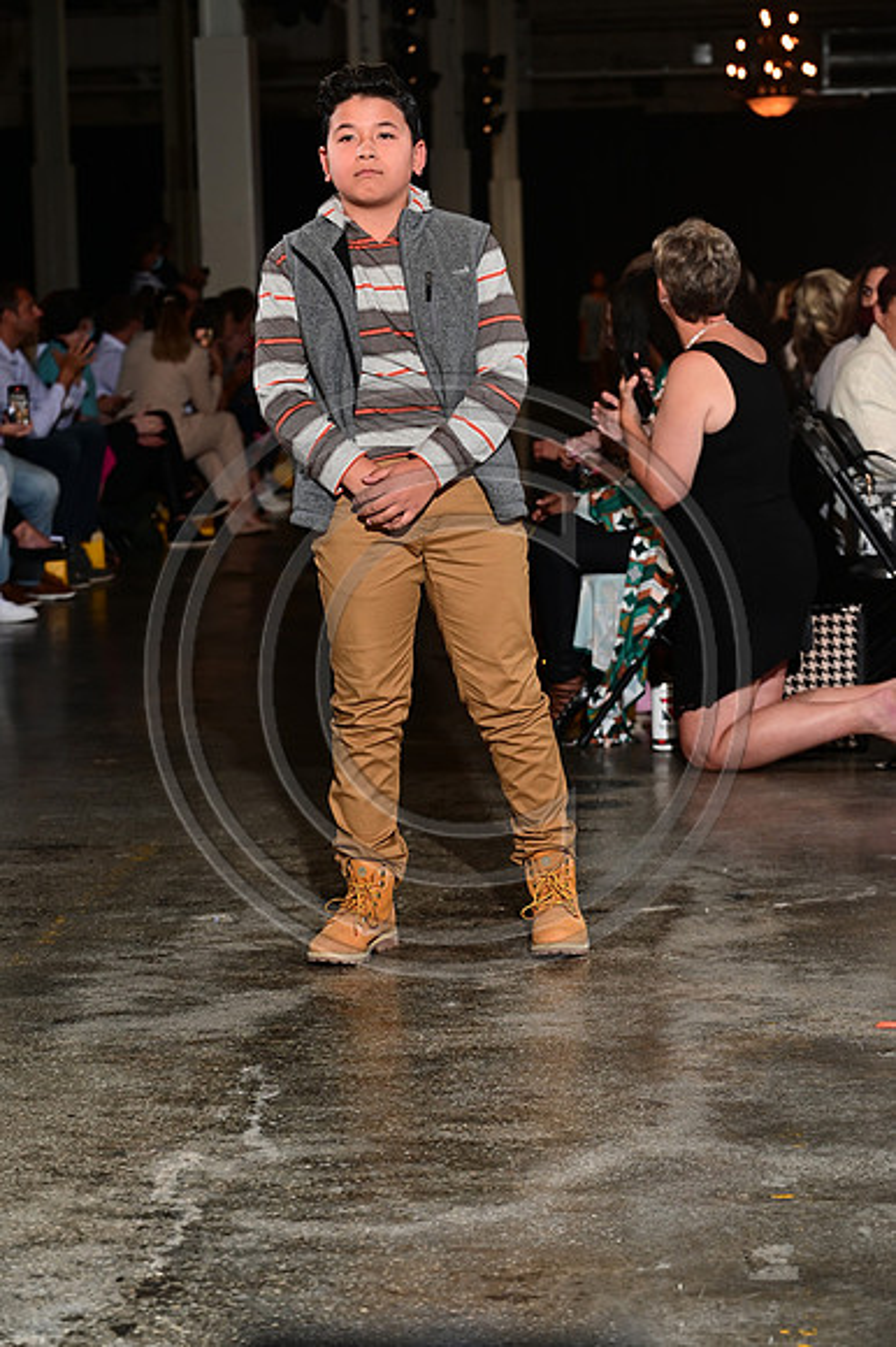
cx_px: 448
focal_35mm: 86
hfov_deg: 15.9
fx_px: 3214
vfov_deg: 23.7
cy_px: 674
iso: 1000
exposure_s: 1/160
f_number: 6.3
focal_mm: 86
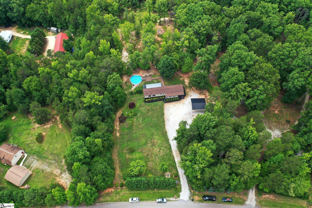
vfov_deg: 46.4
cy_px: 104
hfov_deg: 65.5
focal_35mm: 28
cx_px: 156
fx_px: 243
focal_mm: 10.26
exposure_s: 1/120
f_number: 3.2
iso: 100
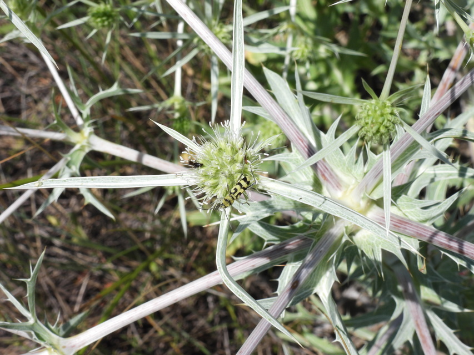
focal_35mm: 115
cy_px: 178
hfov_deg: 17.1
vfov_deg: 12.9
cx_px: 237
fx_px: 1575
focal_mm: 20.5
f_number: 7.1
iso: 100
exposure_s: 1/400
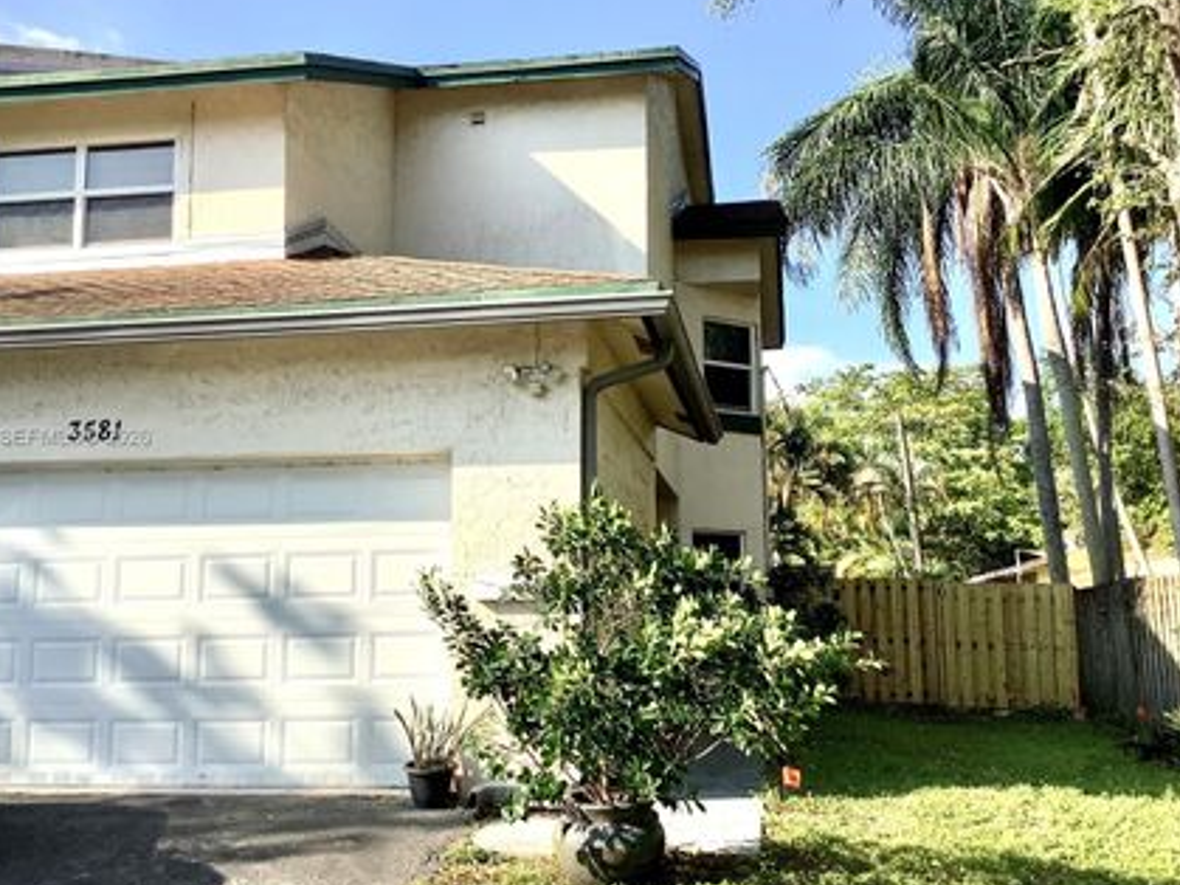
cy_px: 438
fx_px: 1261
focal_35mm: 37
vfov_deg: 38.6
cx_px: 580
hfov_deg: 50.1
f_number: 2.4
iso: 25
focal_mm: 3.3
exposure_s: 1/916
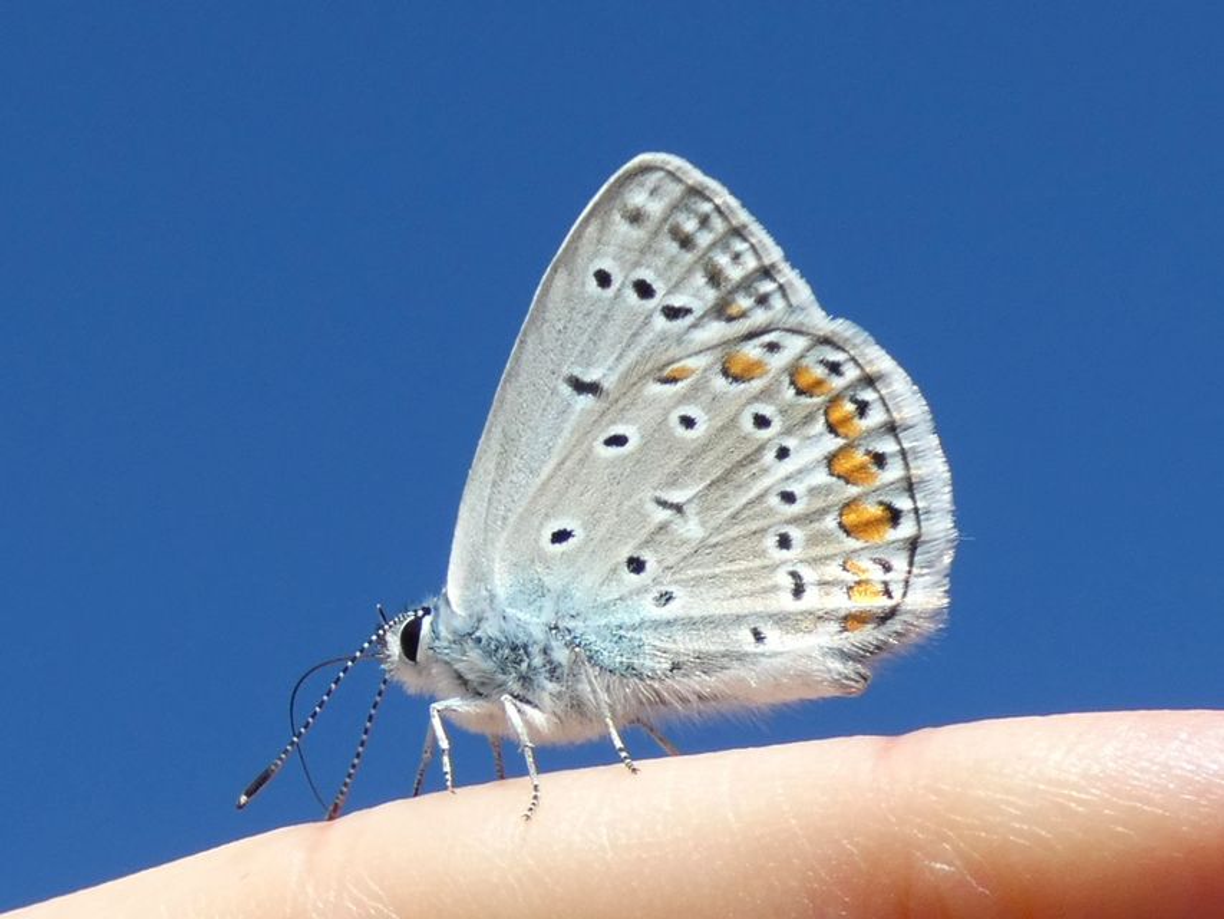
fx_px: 1945
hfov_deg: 34.9
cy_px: 460
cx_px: 612
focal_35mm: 55
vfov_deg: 26.6
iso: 80
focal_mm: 9.9
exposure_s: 1/320
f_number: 4
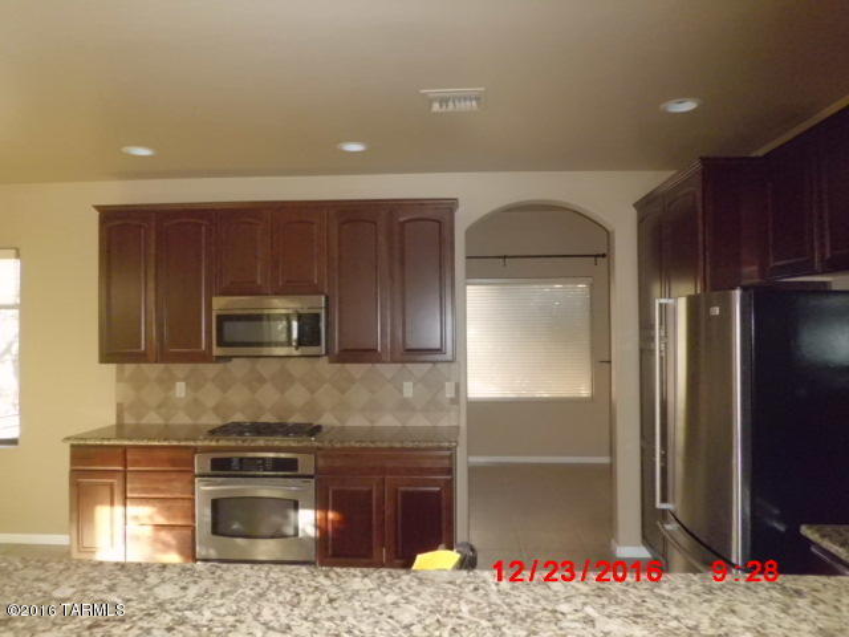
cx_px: 424
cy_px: 318
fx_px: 638
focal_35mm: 26
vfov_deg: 53.1
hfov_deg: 67.3
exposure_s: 1/60
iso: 400
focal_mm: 4.7
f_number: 2.8
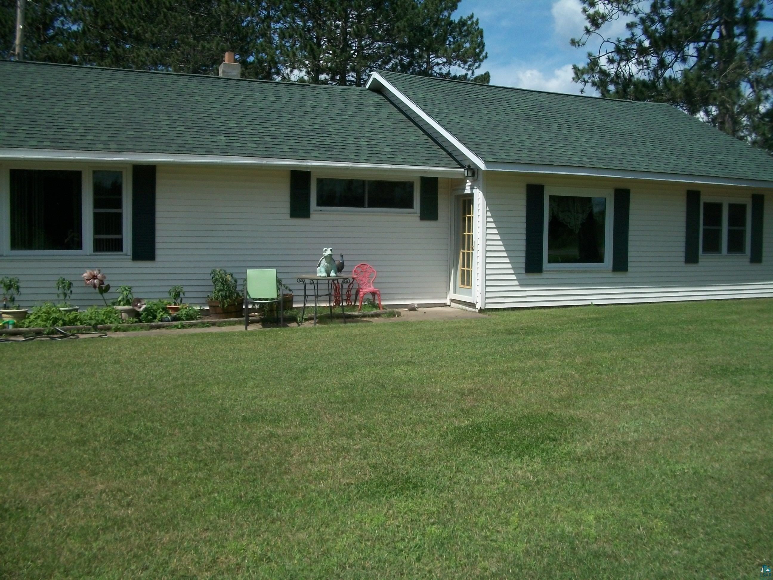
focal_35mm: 32
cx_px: 386
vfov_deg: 44.2
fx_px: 715
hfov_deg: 56.8
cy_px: 290
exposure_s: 1/500
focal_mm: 5.7
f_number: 5.5
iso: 80
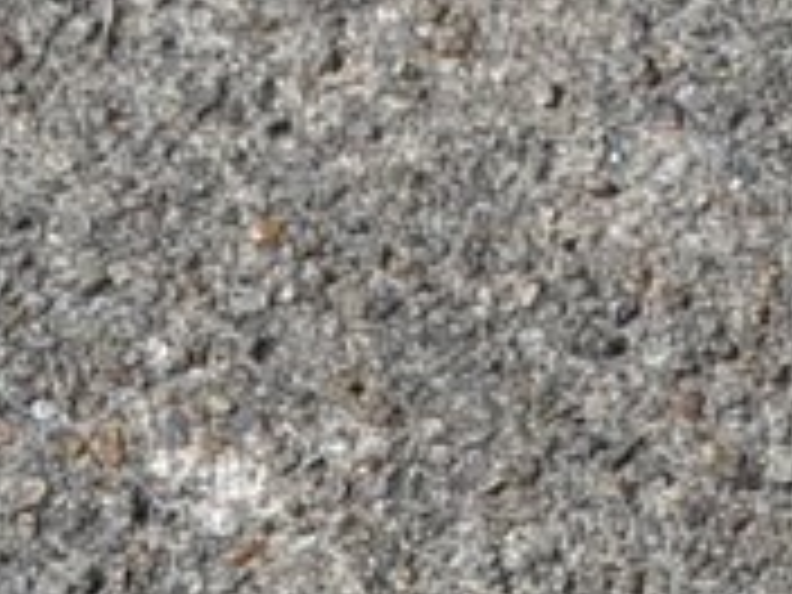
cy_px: -792
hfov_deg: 6.6
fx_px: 6086
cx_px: 2570
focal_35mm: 266
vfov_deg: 5.4
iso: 100
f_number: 7.1
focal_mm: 24
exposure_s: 1/200
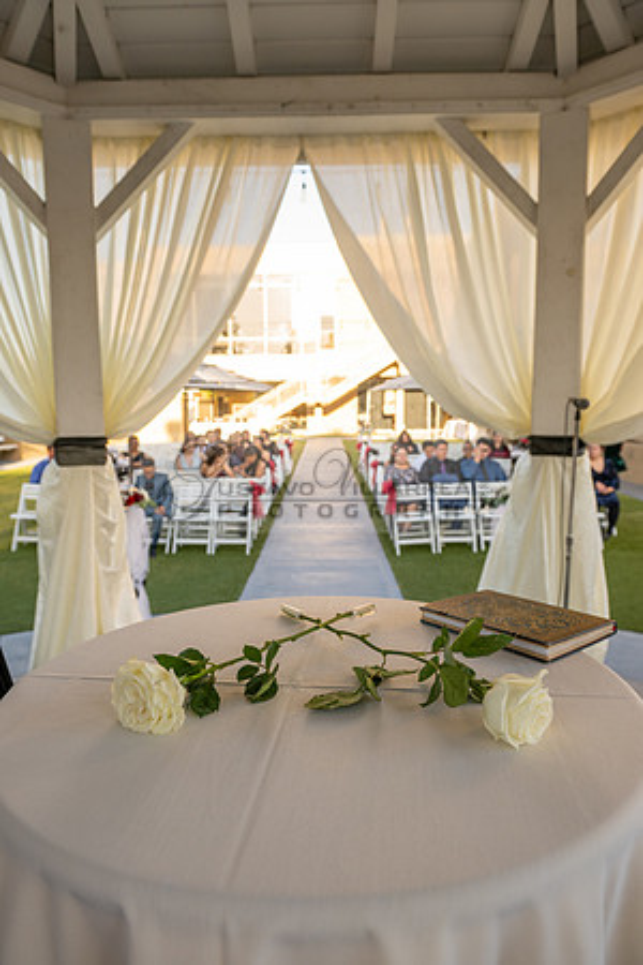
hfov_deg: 53.1
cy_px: 482
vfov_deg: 73.7
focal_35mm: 24
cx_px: 322
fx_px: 643
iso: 400
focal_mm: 24
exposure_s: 1/320
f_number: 5
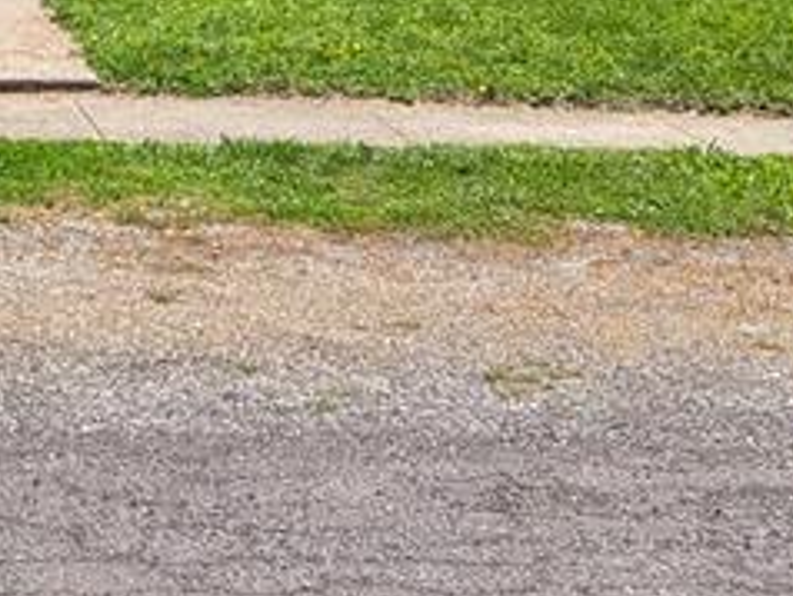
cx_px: -123
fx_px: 2362
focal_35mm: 103
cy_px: -380
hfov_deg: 18.2
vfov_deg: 13.3
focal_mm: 6.81
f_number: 1.85
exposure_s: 1/1471
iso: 45
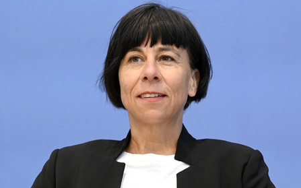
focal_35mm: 180
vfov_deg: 7.3
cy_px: 96
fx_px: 1476
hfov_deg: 11.6
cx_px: 151
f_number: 5
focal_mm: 175
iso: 4000
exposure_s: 1/640
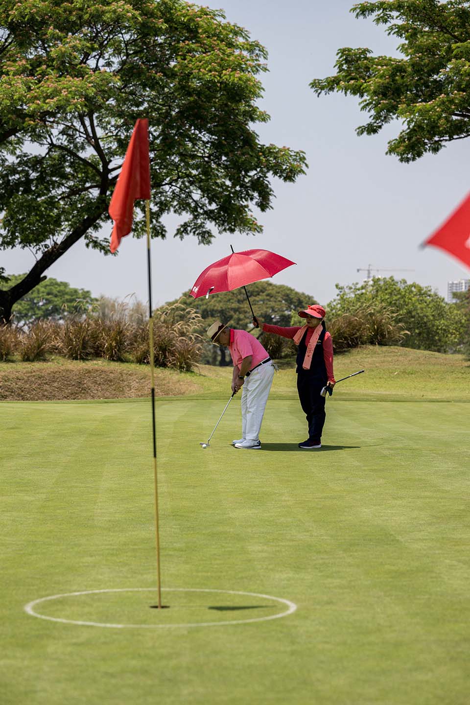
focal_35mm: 88
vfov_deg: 23.1
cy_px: 352
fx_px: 1723
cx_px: 235
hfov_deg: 15.5
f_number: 4
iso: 280
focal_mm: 88
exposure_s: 1/3200
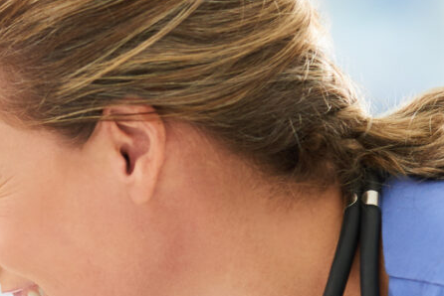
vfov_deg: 2.8
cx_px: -33
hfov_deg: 4.2
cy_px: 548
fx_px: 6022
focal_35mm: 488
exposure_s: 1/640
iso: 200
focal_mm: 85
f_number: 1.4
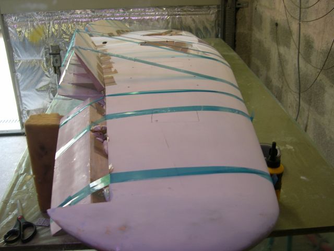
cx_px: 167
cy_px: 126
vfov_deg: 37.7
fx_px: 367
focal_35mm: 38
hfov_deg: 49.0
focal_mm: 8
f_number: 2.8
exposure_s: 1/30.1
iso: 100
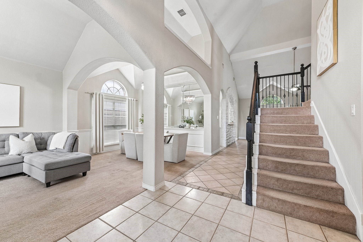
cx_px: 182
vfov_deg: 81.2
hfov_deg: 104.3
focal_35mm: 14
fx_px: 141
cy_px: 121
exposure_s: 1/25
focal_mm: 14
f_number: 8
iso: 400
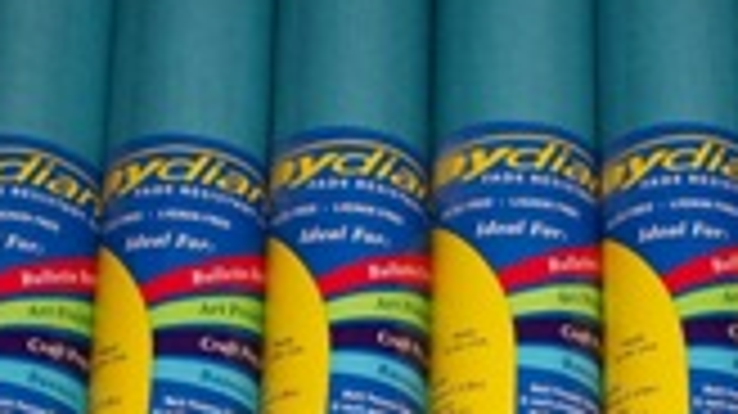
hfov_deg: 18.5
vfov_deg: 10.2
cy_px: 569
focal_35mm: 116
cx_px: 418
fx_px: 2269
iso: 200
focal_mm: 6.3
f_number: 3.1
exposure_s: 1/125
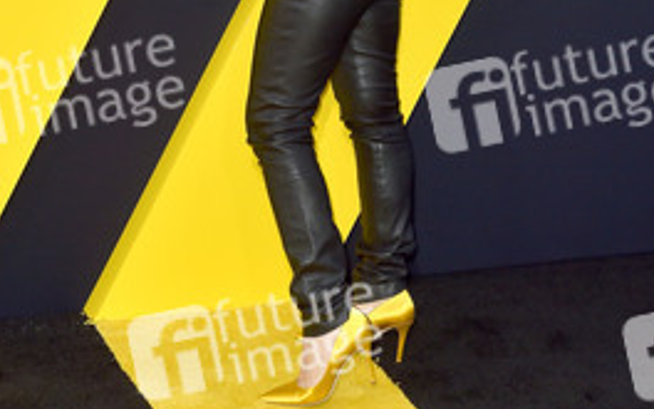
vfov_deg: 11.9
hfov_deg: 19.3
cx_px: 328
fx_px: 1925
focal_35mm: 108
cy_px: -30
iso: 250
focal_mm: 70
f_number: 6.3
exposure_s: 1/250
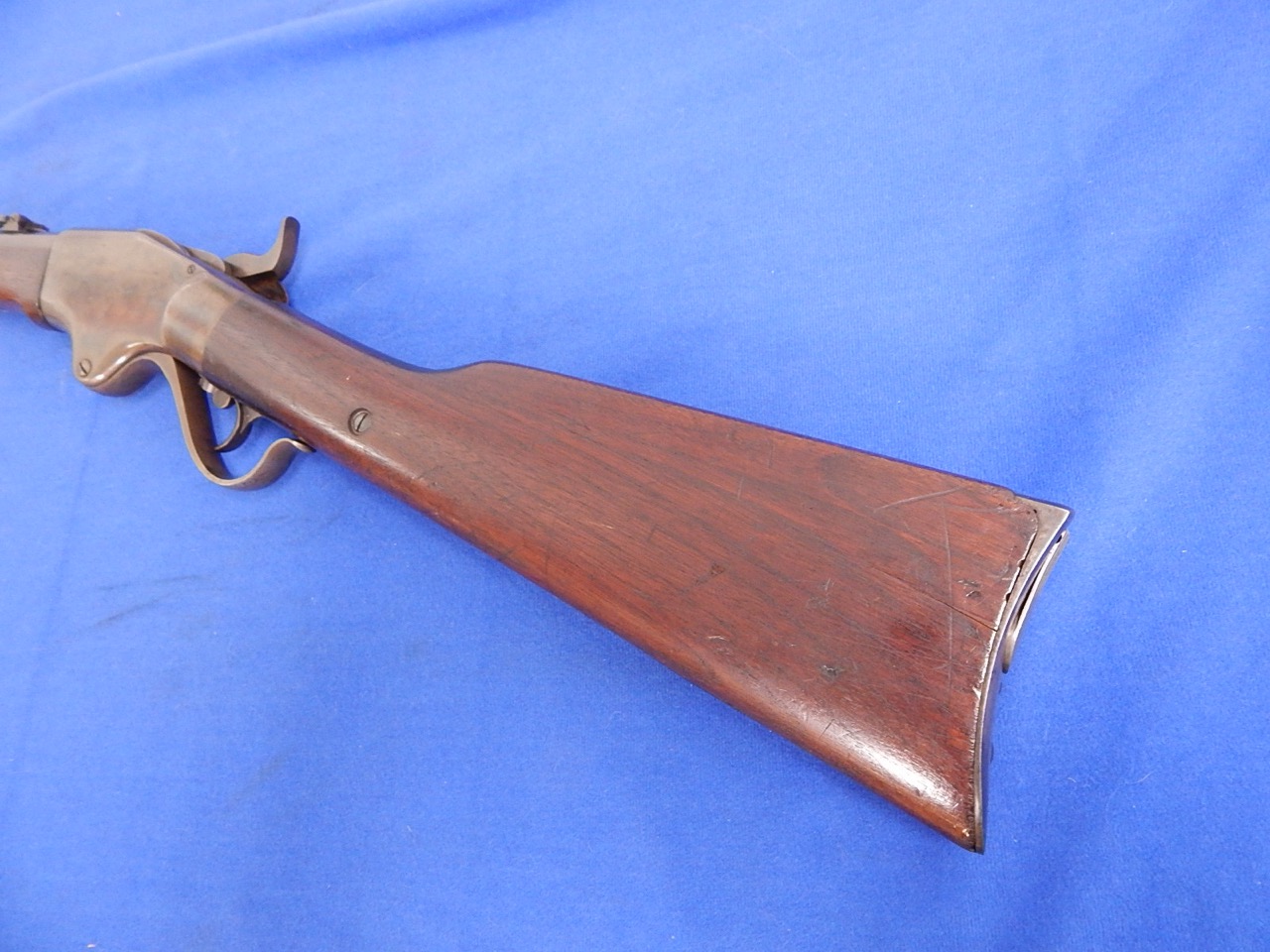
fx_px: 807
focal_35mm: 22
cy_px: 476
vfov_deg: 61.1
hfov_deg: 76.4
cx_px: 635
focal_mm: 4
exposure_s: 1/10
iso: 400
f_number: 3
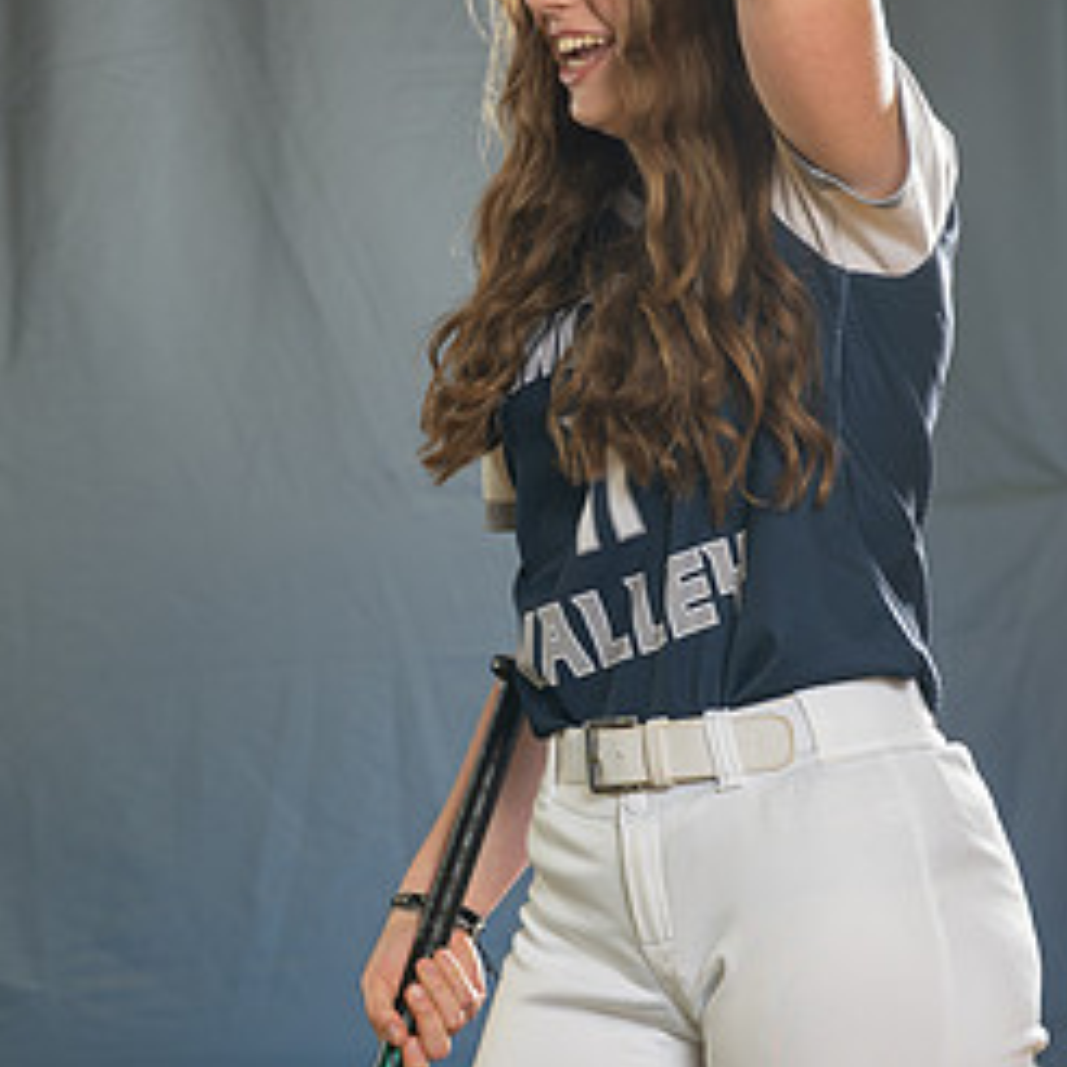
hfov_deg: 8.3
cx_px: 529
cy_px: 523
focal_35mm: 212
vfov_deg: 8.3
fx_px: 7393
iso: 200
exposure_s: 1/200
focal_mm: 70
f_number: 2.8
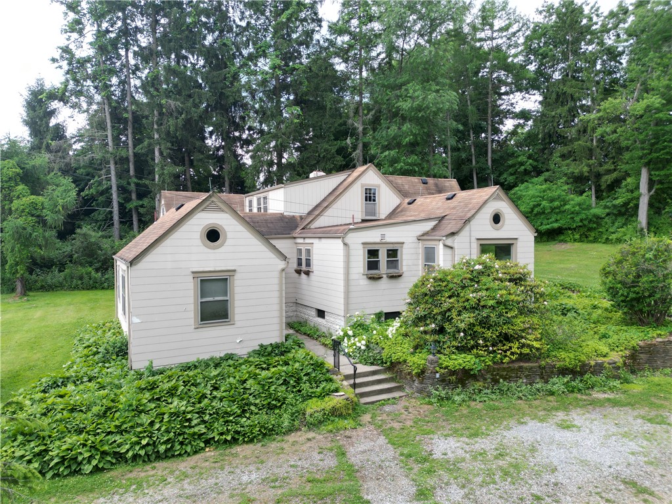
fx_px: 466
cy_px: 252
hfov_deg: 71.6
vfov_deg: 56.8
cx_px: 336
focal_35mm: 24
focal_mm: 6.72
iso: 100
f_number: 1.7
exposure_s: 1/350
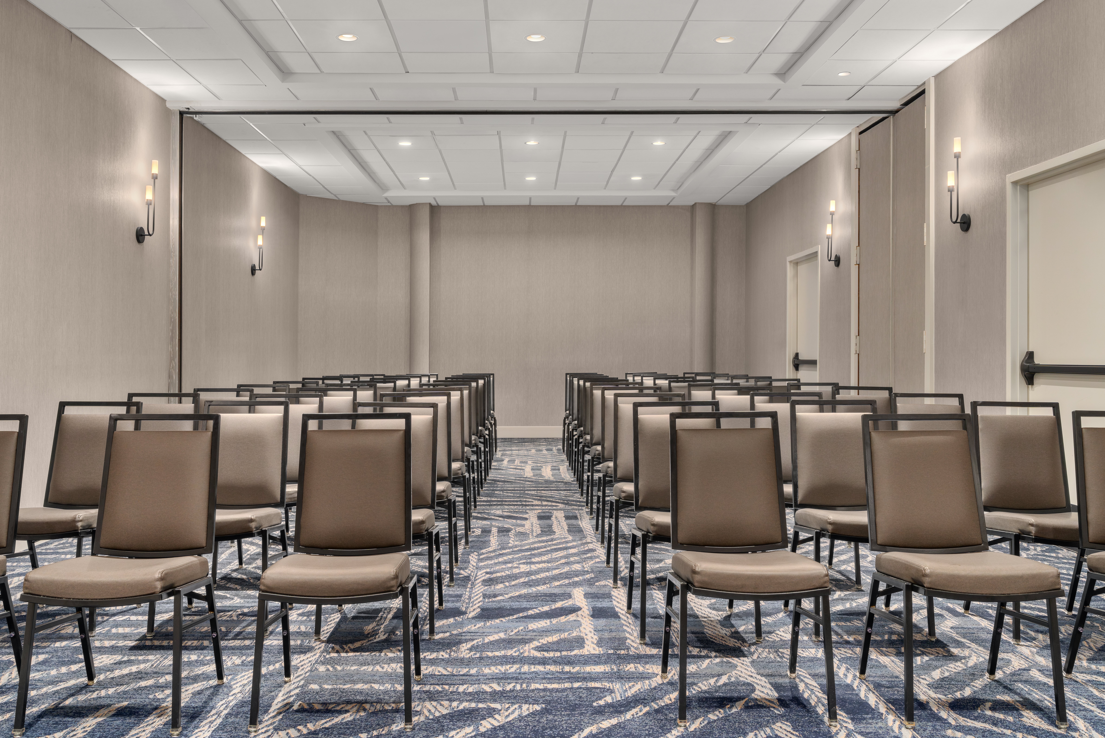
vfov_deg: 42.4
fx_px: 952
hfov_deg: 60.3
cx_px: 552
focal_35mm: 31
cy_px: 369
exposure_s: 1/250
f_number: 11
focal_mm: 31
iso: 1600
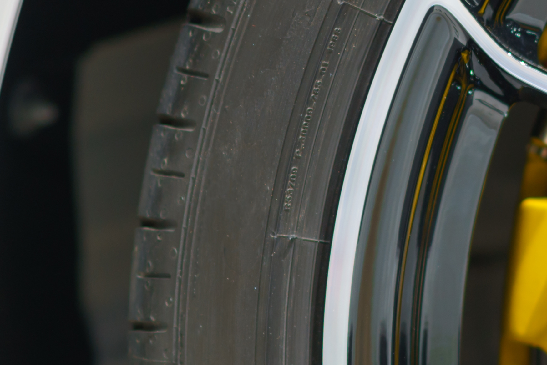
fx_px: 3799
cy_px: 377
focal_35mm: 250
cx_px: 320
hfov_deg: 8.2
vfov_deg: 5.5
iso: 100
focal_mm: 55
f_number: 1.8
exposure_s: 1/200
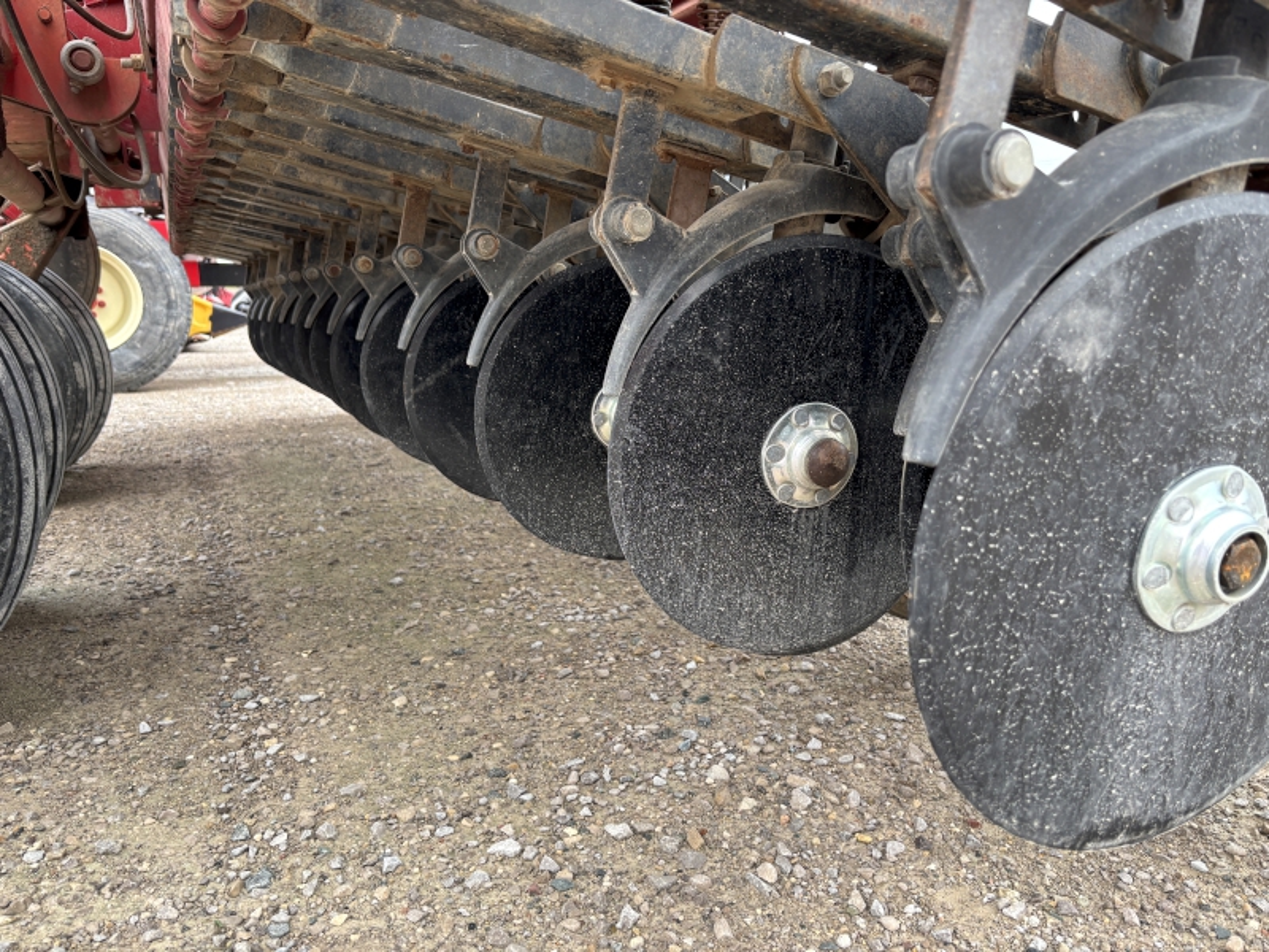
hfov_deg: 67.3
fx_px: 953
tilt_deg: -11.4
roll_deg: +1.2
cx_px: 634
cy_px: 476
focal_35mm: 26
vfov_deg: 53.1
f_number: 1.6
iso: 64
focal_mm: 5.96
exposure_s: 1/121
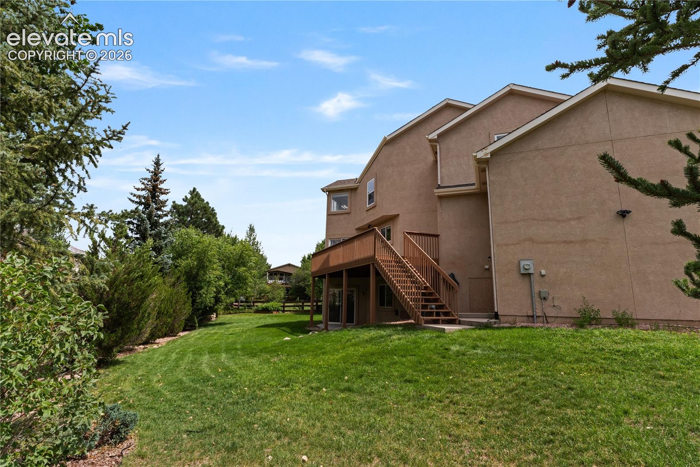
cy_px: 234
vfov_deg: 72.6
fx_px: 318
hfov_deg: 95.5
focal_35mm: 16
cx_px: 350
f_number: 9
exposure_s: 1/250
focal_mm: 10.9
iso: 125
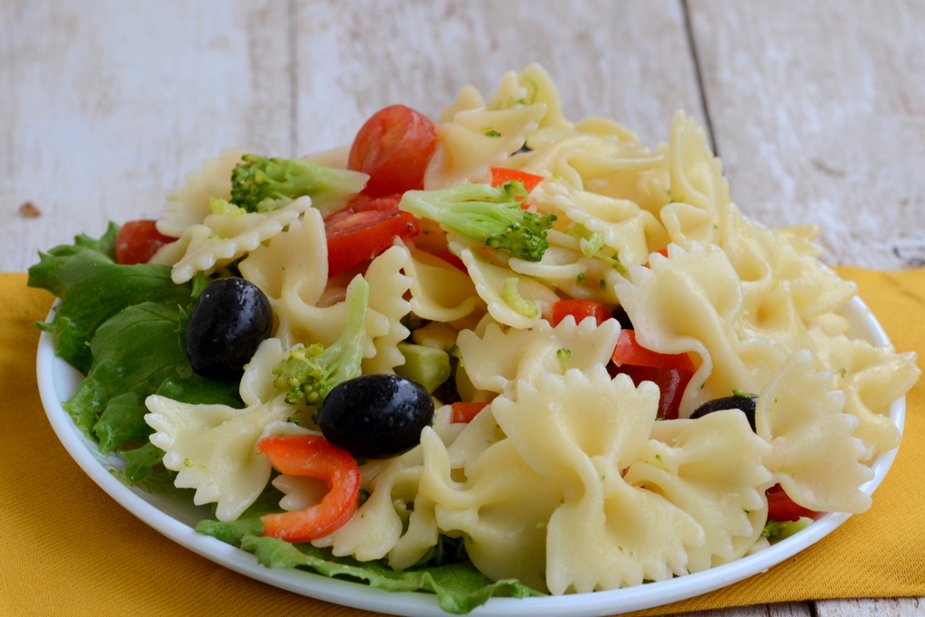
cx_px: 462
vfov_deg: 10.2
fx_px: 3469
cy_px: 308
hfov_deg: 15.2
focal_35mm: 135
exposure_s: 1/60
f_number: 13
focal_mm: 90
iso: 200
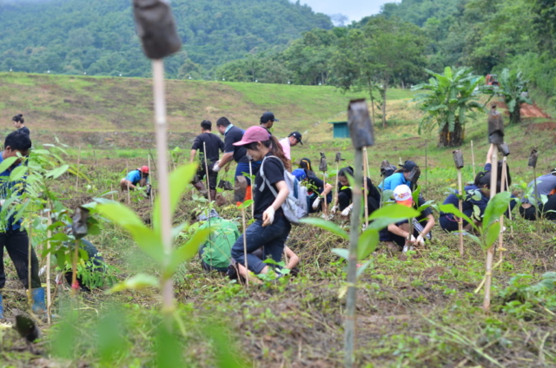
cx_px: 278
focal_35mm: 75
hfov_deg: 27.0
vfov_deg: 18.1
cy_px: 184
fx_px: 1156
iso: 200
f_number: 2.8
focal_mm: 50
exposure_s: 1/800
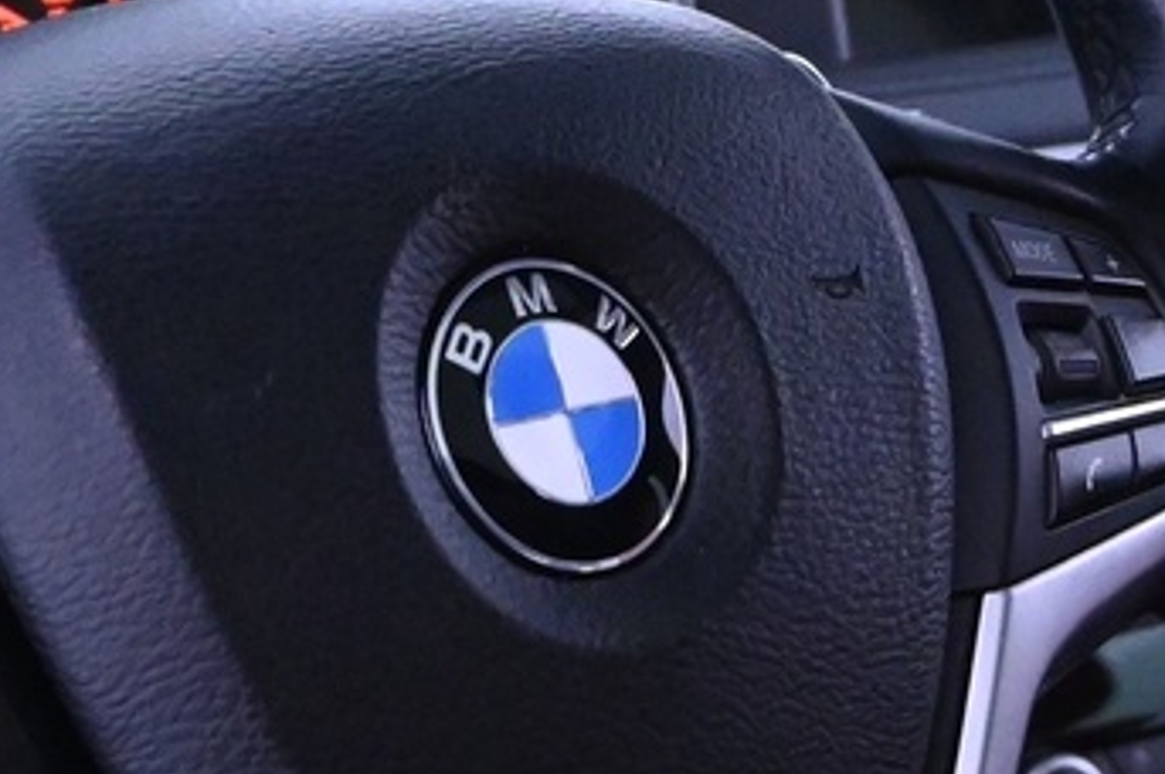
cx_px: 747
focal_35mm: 160
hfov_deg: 12.9
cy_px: 441
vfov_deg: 8.6
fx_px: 5158
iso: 5000
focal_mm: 22.5
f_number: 4
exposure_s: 1/40
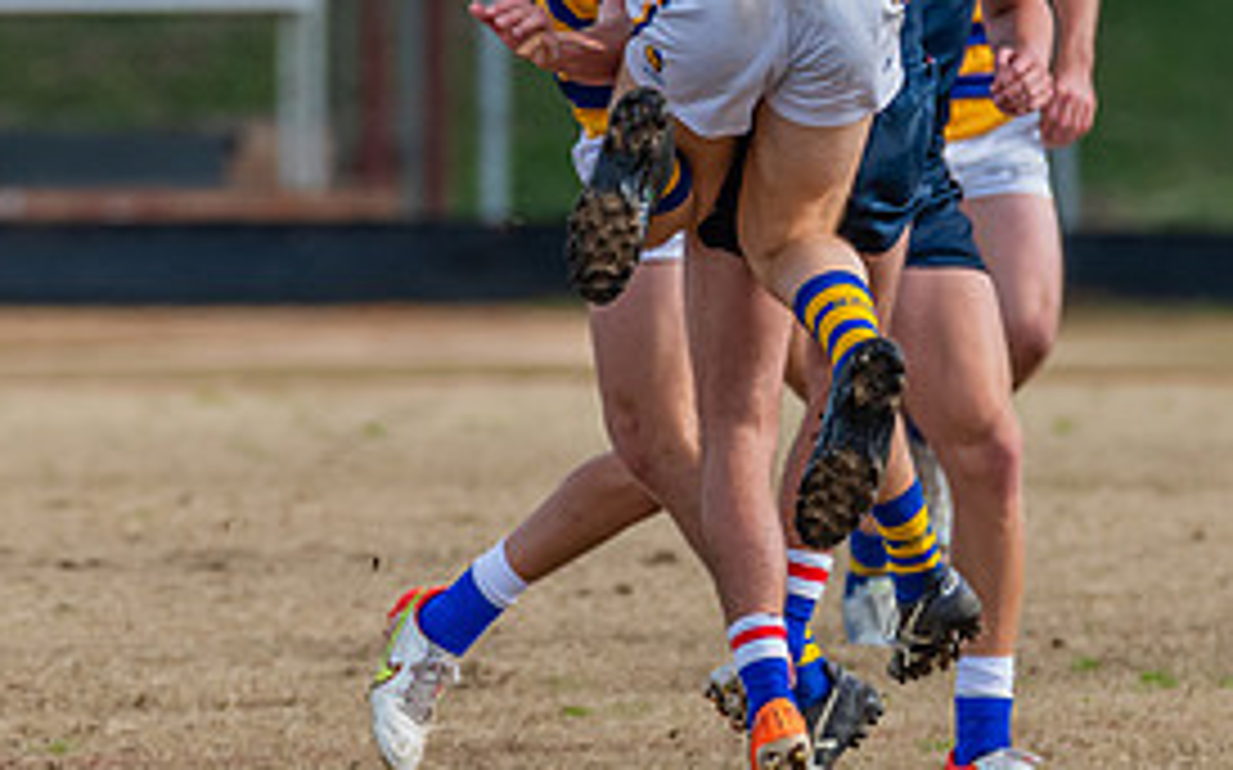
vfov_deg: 0.8
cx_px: 809
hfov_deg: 1.3
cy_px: 283
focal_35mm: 1563
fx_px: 52500
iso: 800
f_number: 6.3
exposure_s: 1/1600
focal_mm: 500
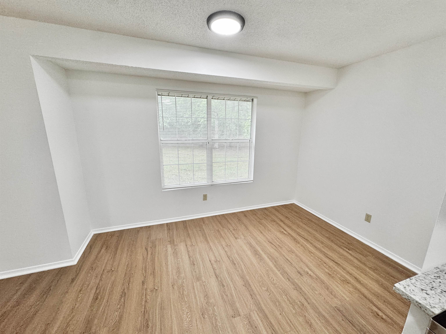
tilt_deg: -12.4
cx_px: 223
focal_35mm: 14
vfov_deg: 85.7
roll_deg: -1.2
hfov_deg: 102.1
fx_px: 180
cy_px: 167
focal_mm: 2.22
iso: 200
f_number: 2.2
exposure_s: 1/120
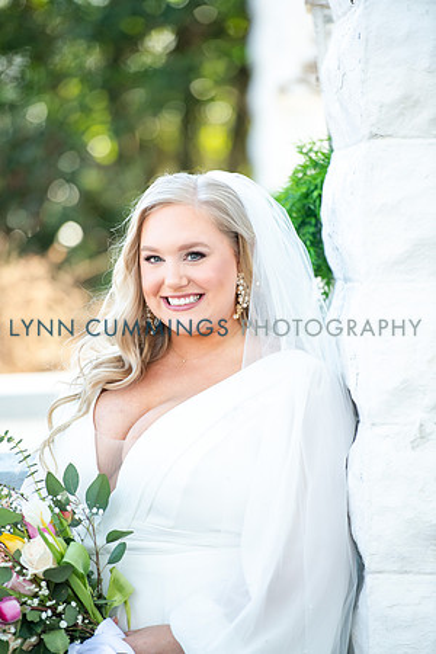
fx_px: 3633
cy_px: 327
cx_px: 218
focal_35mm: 200
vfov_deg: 10.3
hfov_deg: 6.9
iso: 640
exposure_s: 1/1250
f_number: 3.5
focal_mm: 200
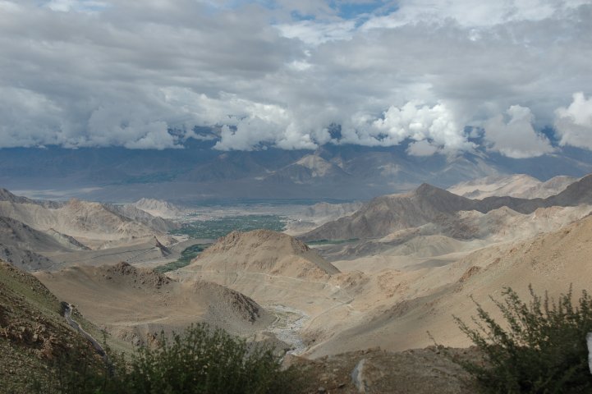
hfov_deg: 47.9
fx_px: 666
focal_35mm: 40
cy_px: 197
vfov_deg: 33.0
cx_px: 296
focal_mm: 27
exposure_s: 1/1600
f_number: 5.6
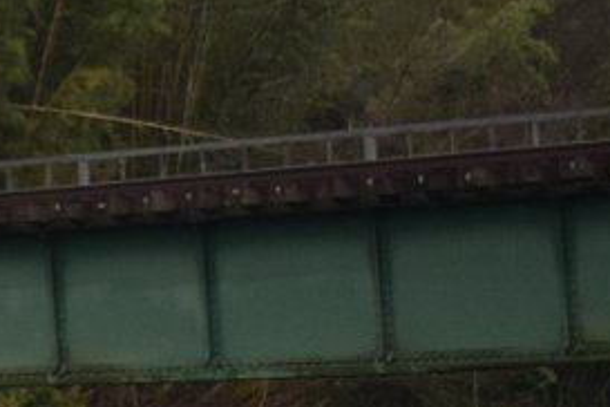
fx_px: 3626
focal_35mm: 214
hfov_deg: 8.3
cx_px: -1157
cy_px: 127
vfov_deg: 6.4
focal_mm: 24
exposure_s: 1/1000
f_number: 4.5
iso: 400
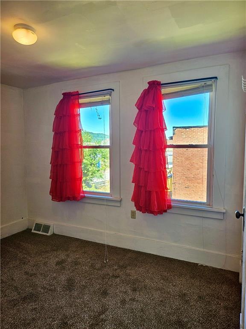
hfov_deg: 56.8
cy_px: 164
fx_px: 227
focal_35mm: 24
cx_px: 123
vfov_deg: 71.6
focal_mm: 5
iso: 50
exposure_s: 1/135
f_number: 1.8
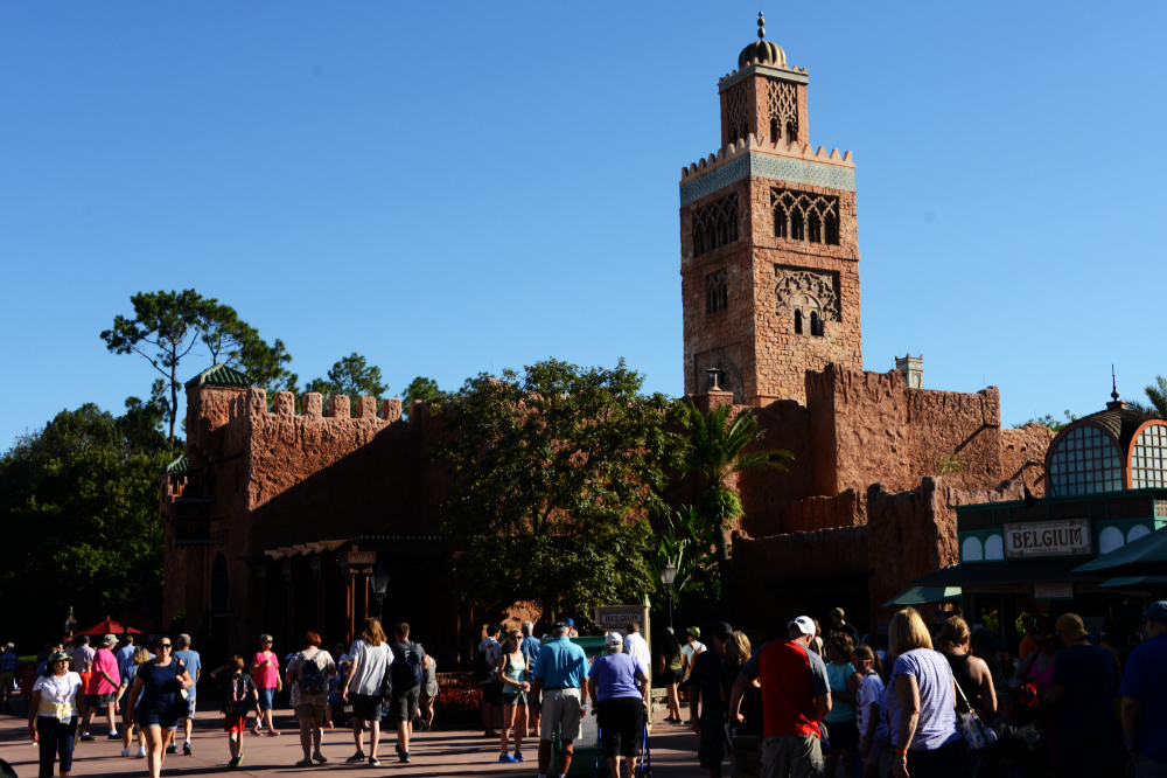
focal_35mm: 42
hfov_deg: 46.4
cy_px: 389
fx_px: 1361
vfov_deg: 31.9
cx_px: 584
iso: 500
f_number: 6.3
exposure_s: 1/1600
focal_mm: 42
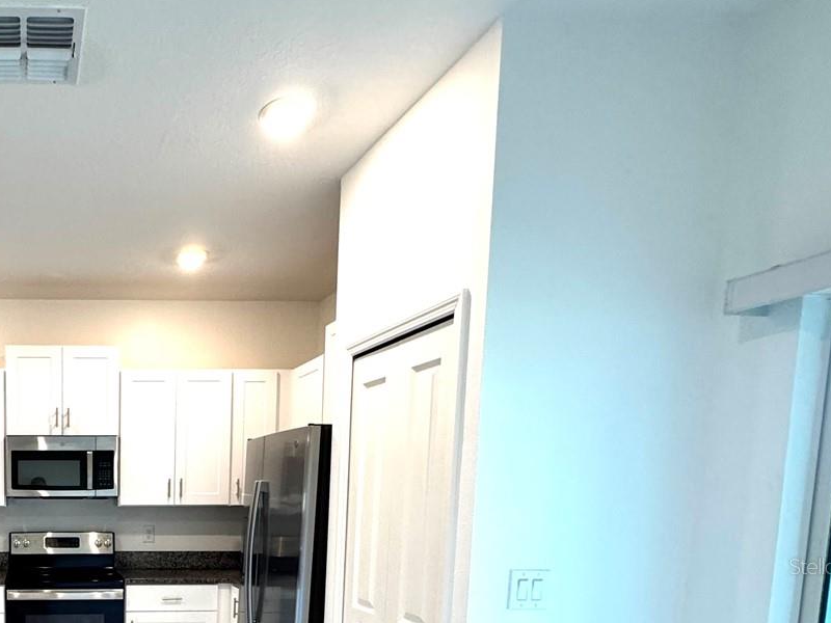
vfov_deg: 45.0
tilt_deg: -6.5
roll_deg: +0.0
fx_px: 672
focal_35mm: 28
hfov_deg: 53.8
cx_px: 56
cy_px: 566
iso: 250
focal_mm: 2.22
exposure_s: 1/120
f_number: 2.2
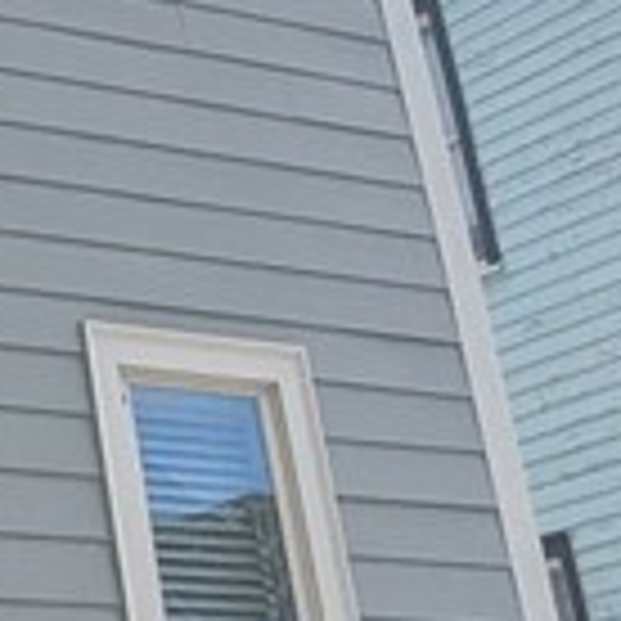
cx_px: -464
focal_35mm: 105
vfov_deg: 16.3
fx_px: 2131
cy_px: 27
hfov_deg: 14.7
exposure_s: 1/3448
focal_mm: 2.35
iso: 39
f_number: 2.2
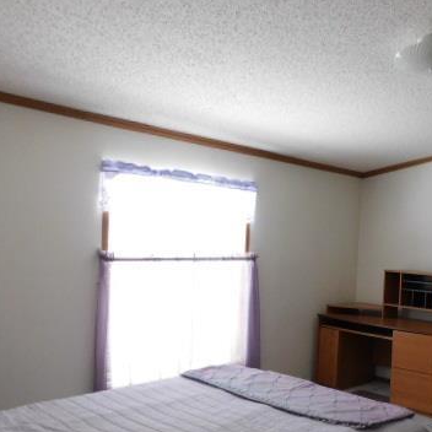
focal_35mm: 37
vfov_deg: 44.2
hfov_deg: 42.1
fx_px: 522
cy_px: 290
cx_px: 368
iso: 400
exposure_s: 1/13
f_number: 3
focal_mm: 4
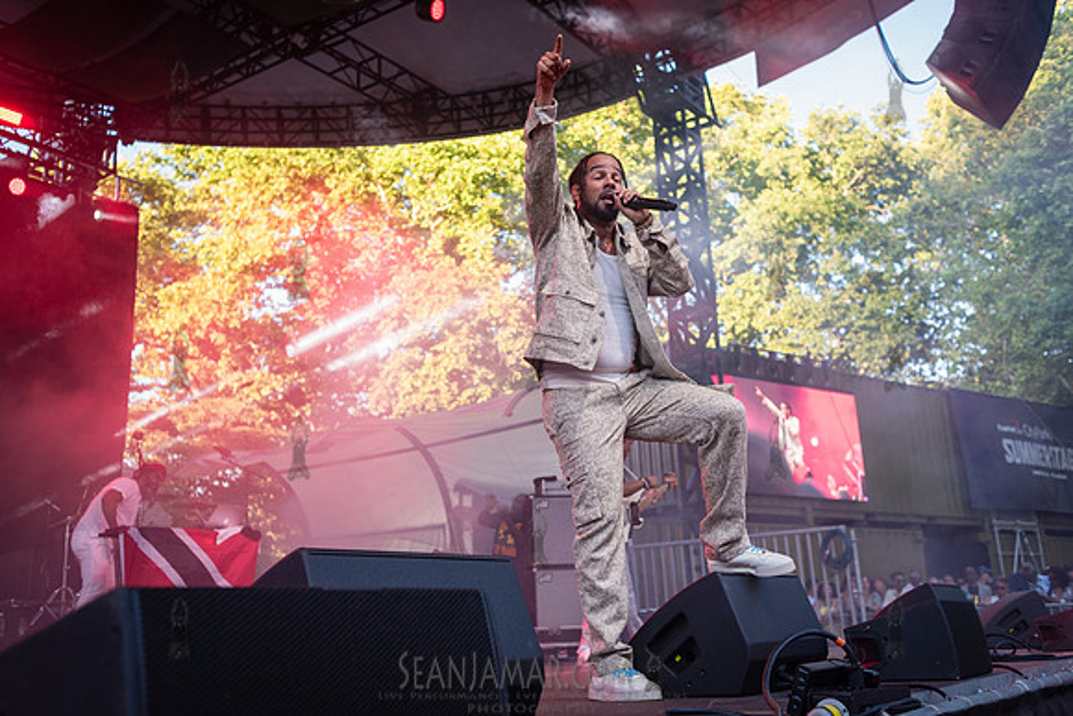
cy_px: 358
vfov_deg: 37.9
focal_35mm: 35
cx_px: 536
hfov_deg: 54.4
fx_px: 1043
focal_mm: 35
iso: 1000
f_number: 3.5
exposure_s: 1/640
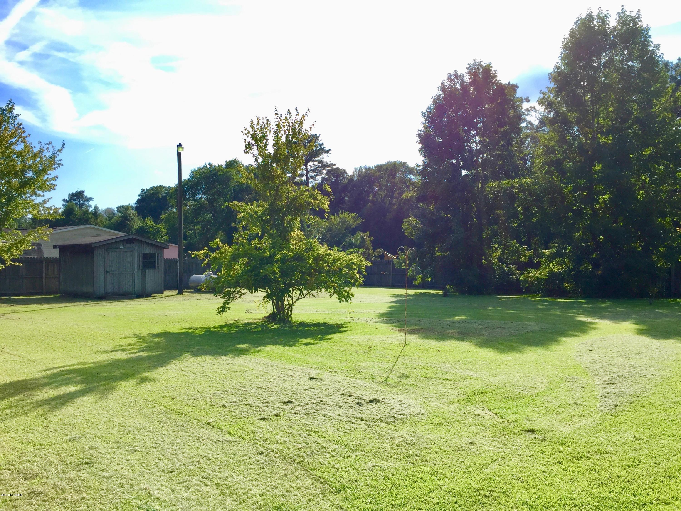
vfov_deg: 48.2
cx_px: 340
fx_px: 571
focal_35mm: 29
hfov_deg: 61.7
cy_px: 256
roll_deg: -0.1
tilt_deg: -0.3
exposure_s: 1/1522
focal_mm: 4.15
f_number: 2.2
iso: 32
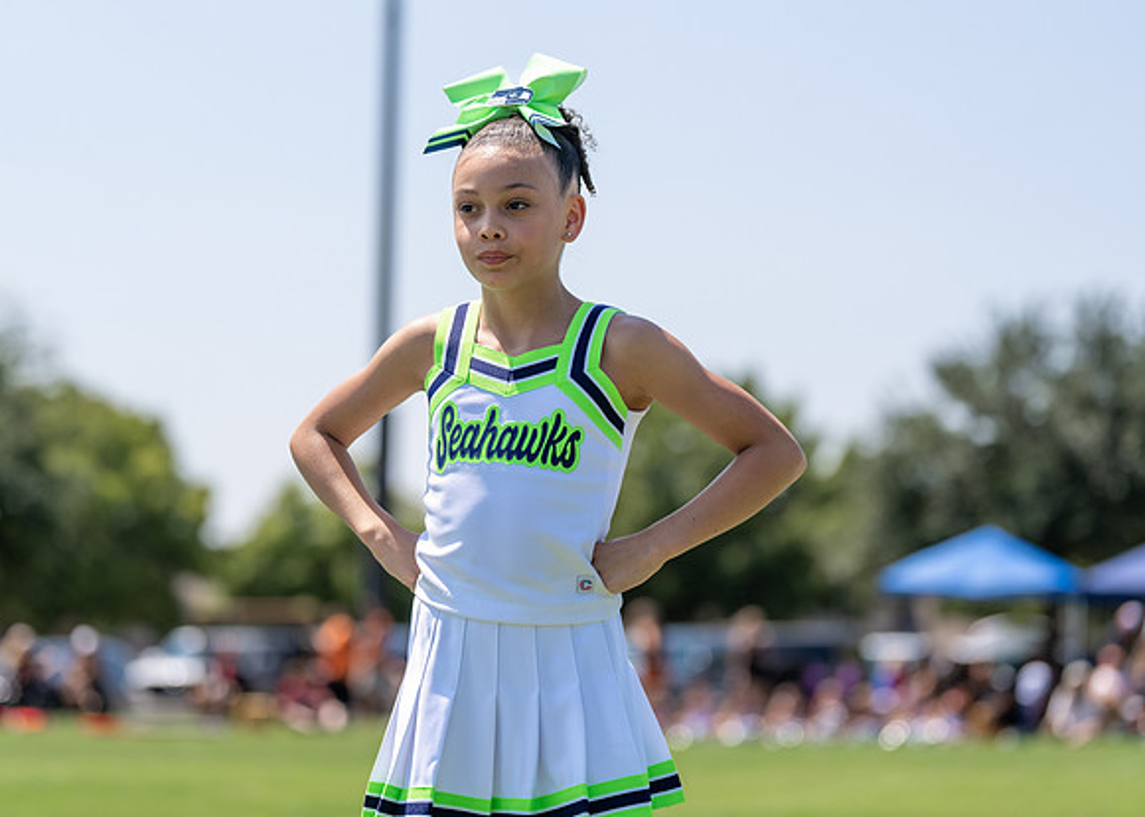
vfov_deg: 10.9
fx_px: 4276
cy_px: 375
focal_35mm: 132
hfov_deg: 15.3
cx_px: 529
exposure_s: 1/1600
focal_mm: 110
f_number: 2.8
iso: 100
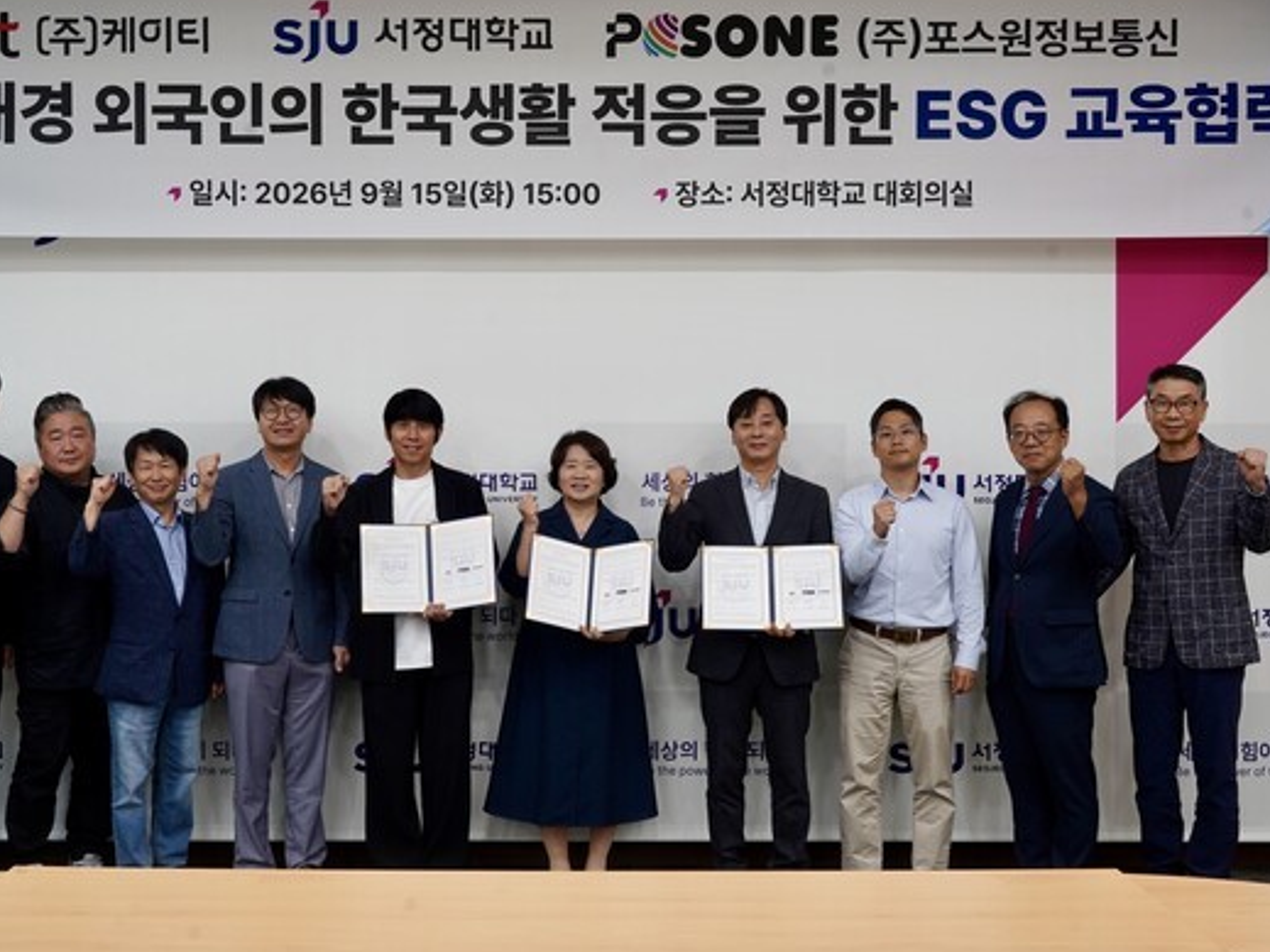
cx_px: 570
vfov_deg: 35.9
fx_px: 1467
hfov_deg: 46.7
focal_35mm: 40
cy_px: 472
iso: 640
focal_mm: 36
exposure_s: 1/30
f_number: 10
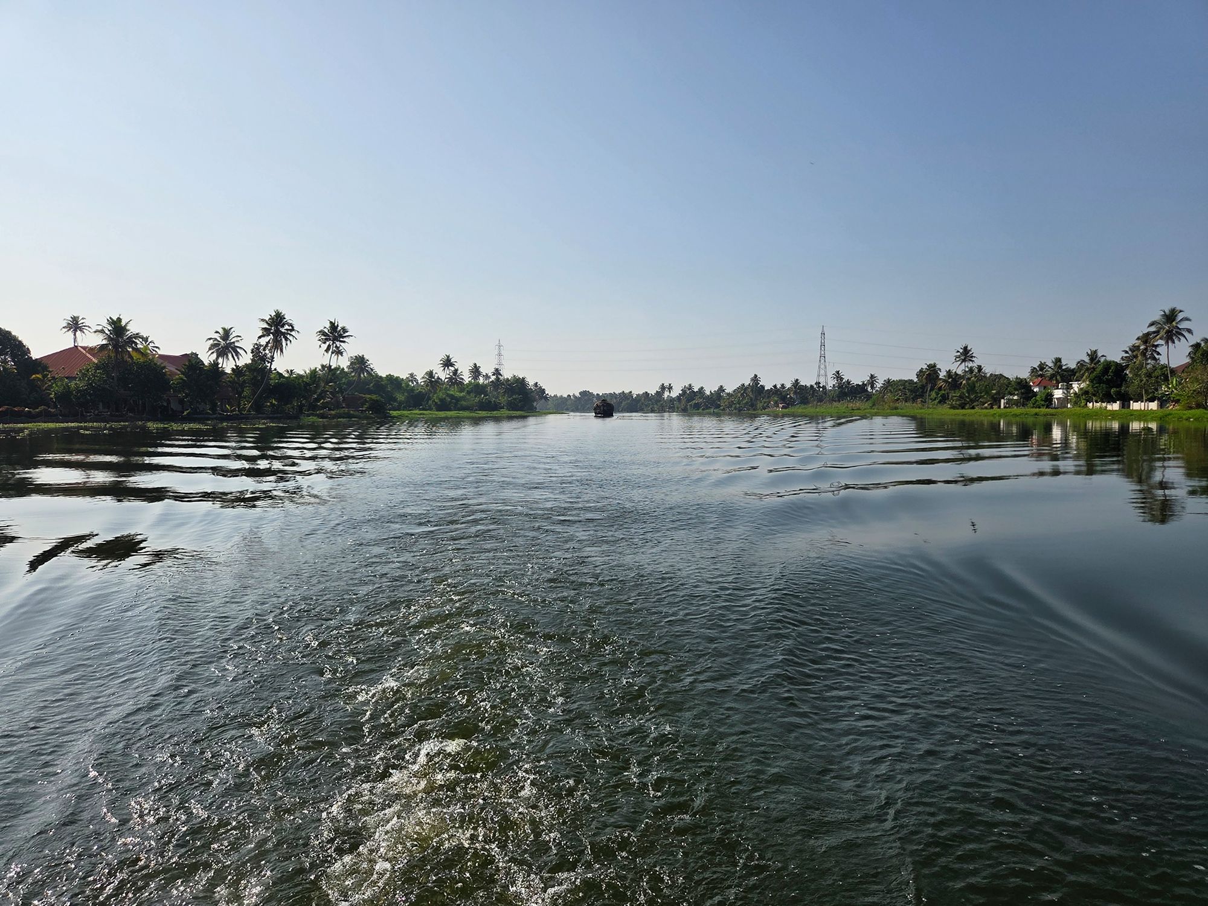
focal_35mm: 23
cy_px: 453
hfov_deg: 73.9
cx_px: 604
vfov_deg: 58.9
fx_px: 803
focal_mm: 5.4
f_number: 1.8
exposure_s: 1/7891
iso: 64
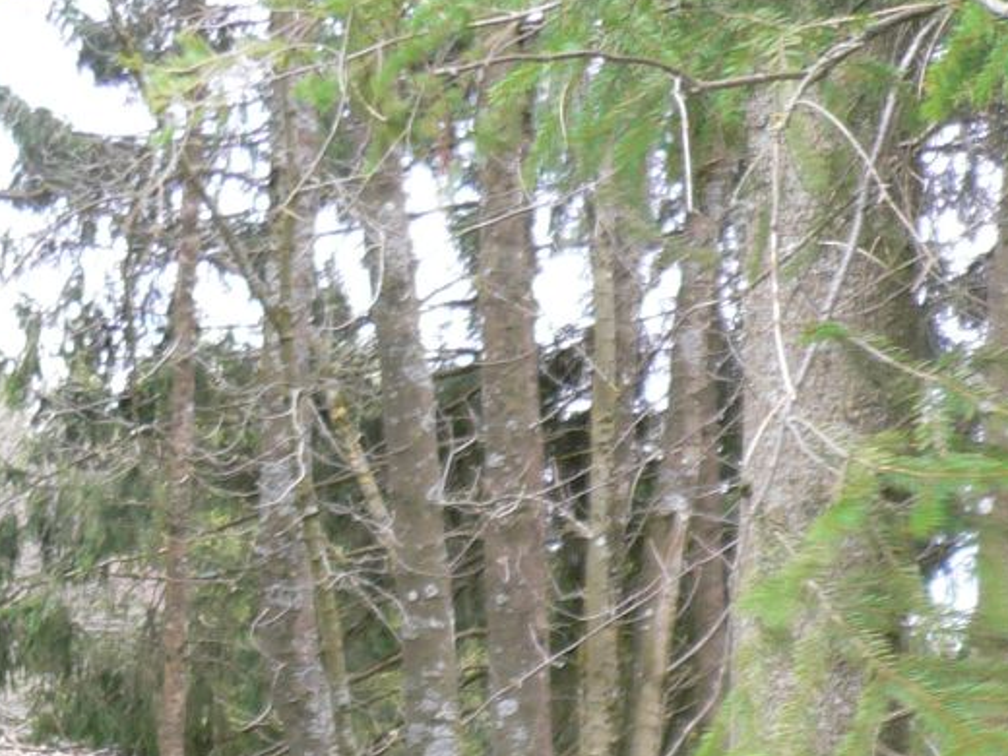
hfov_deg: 18.7
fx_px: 2941
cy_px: 1017
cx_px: -118
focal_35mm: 101
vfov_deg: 14.0
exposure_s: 1/60
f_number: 2.8
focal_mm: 5.8
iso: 100
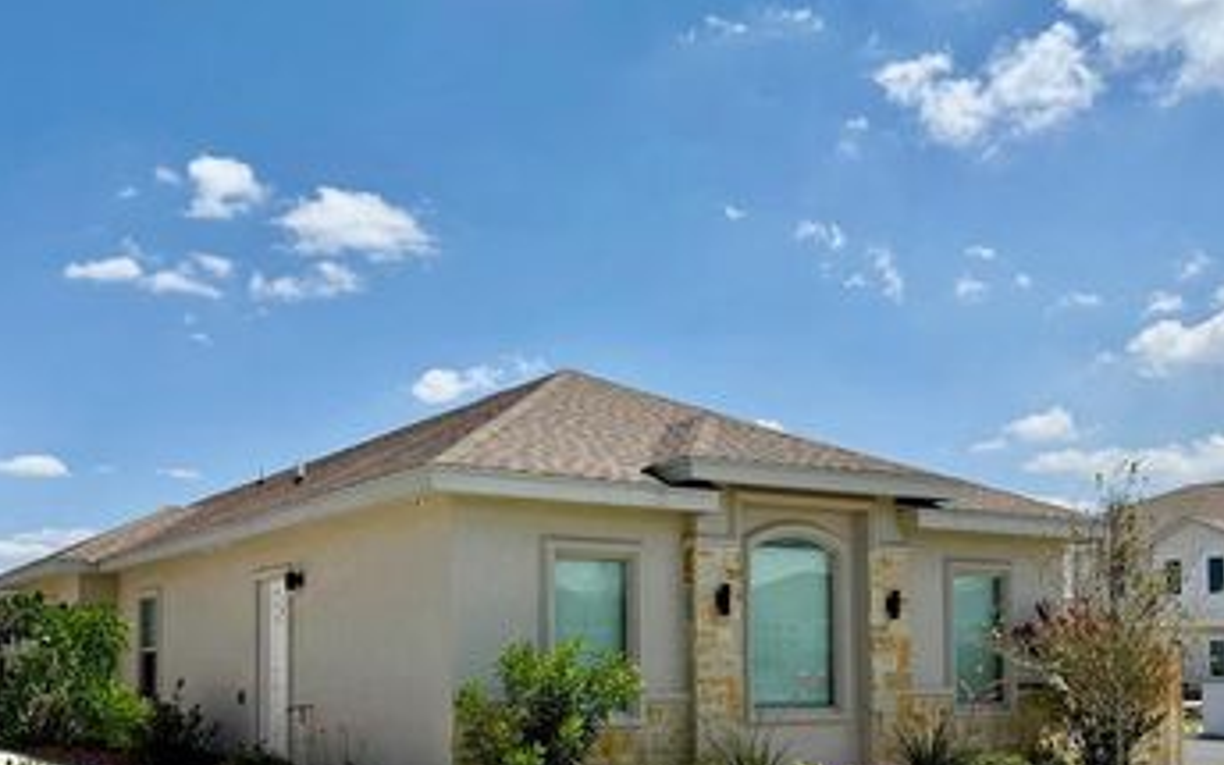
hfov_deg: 52.3
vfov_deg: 33.5
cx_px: 477
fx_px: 1234
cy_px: 603
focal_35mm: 37
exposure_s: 1/10309
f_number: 1.78
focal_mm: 6.76
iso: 80
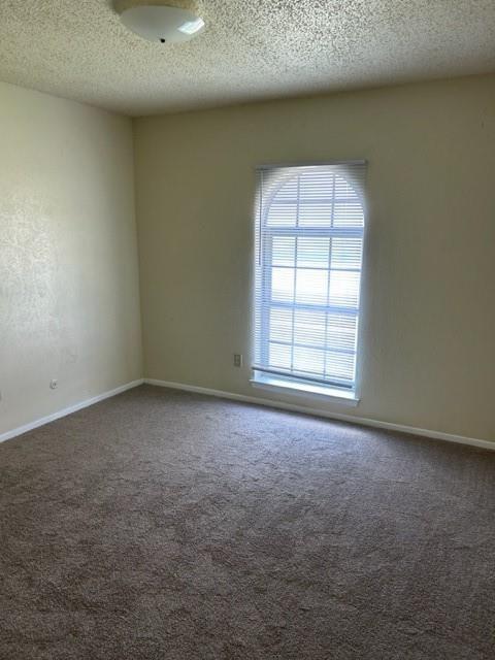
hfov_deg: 53.1
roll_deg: -1.0
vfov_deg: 67.3
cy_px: 330
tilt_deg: -11.3
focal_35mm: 26
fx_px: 496
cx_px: 248
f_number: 1.5
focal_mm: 5.7
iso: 64
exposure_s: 1/121
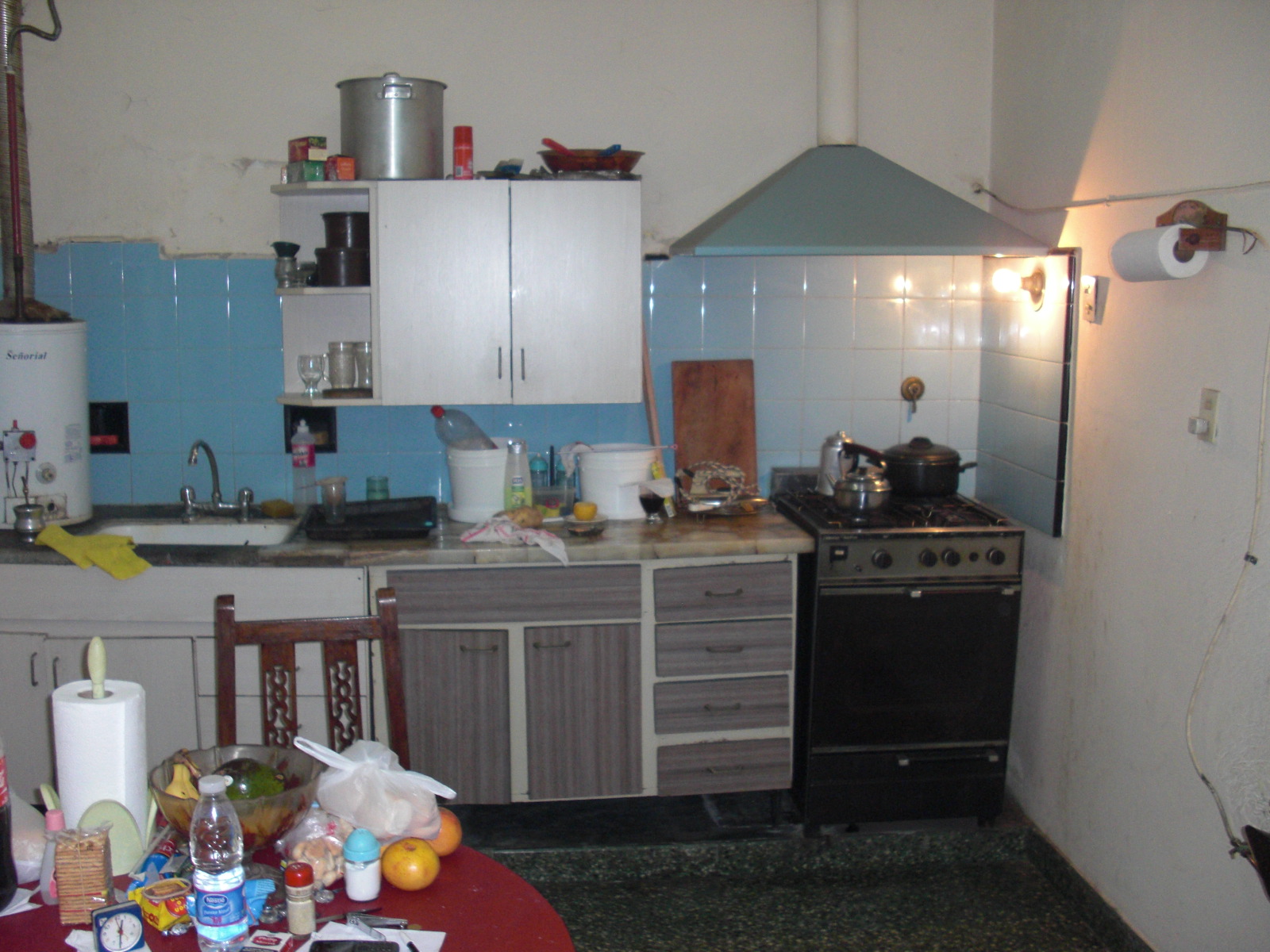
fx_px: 1321
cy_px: 476
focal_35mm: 36
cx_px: 635
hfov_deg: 51.4
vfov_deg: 39.7
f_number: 2.8
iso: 200
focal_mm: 6.3
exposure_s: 1/60
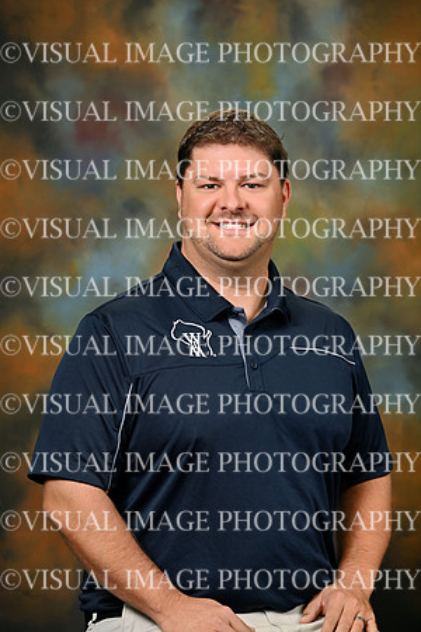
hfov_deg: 12.5
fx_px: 1929
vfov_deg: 18.6
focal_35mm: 110
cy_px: 316
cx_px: 210
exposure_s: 1/100
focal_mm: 110
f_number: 7.1
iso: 400
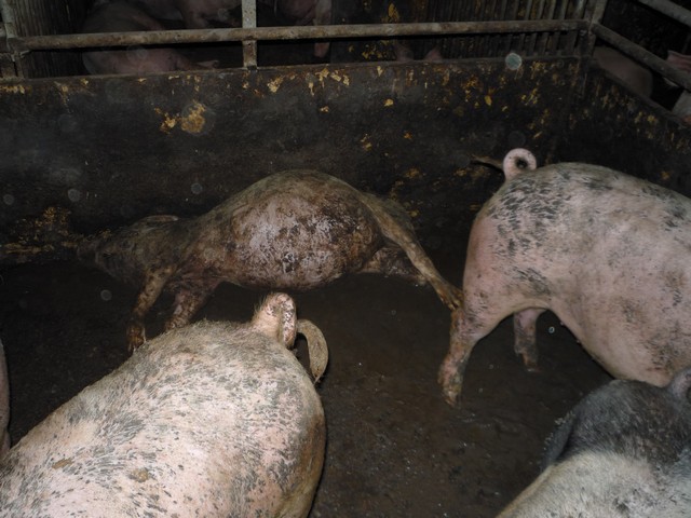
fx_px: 639
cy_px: 259
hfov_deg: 56.8
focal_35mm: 32
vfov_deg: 44.2
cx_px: 346
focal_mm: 5.2
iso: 100
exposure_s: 1/8
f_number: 3.3
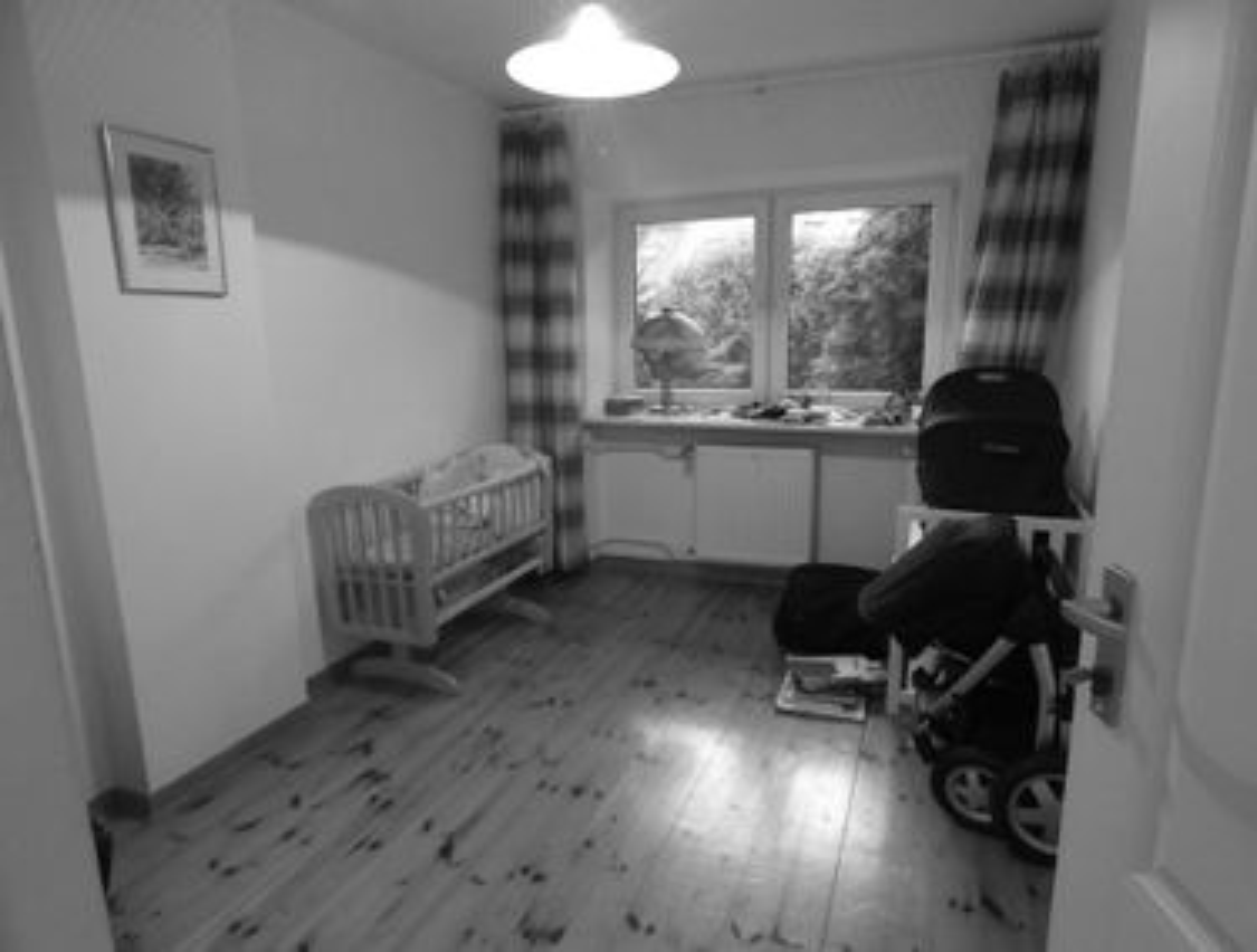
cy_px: 476
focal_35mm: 20
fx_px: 729
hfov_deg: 81.5
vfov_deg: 66.3
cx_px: 628
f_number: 2.8
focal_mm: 3.6
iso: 640
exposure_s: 1/60
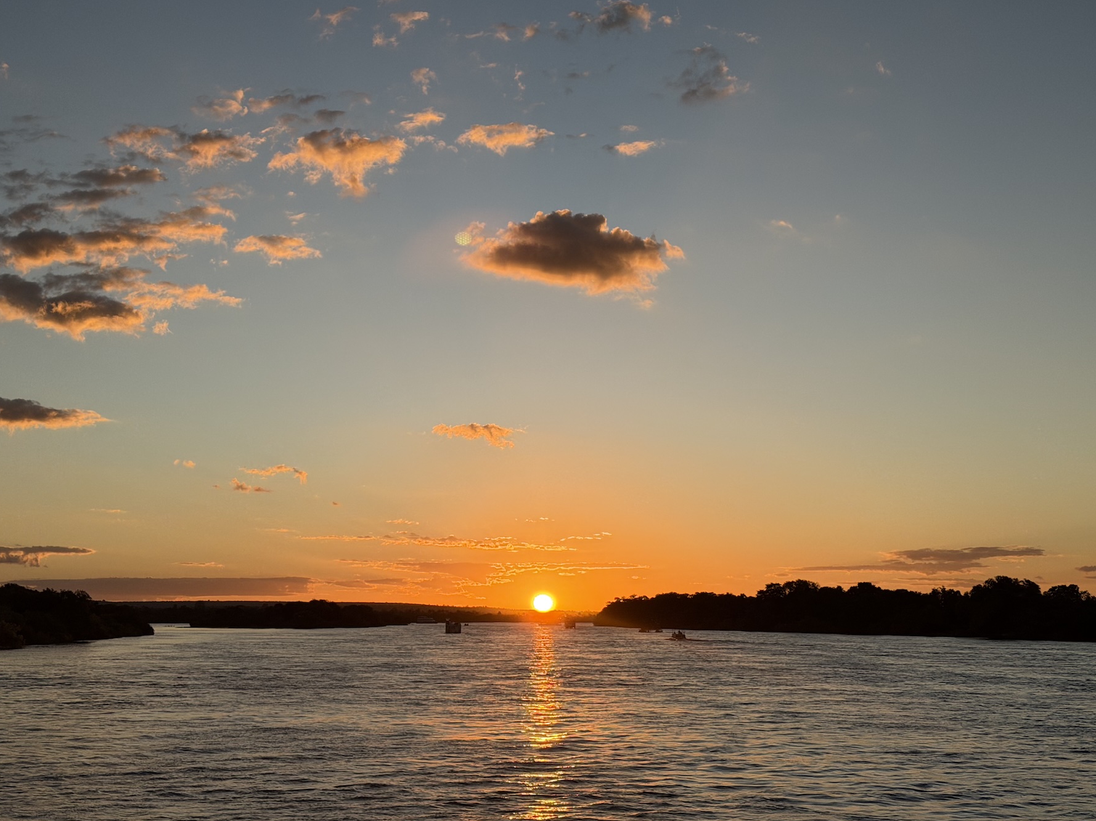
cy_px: 430
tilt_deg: +7.2
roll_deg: -0.3
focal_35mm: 54
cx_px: 510
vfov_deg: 27.0
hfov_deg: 35.5
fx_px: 1709
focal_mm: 6.76
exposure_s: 1/6024
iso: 100
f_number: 1.78
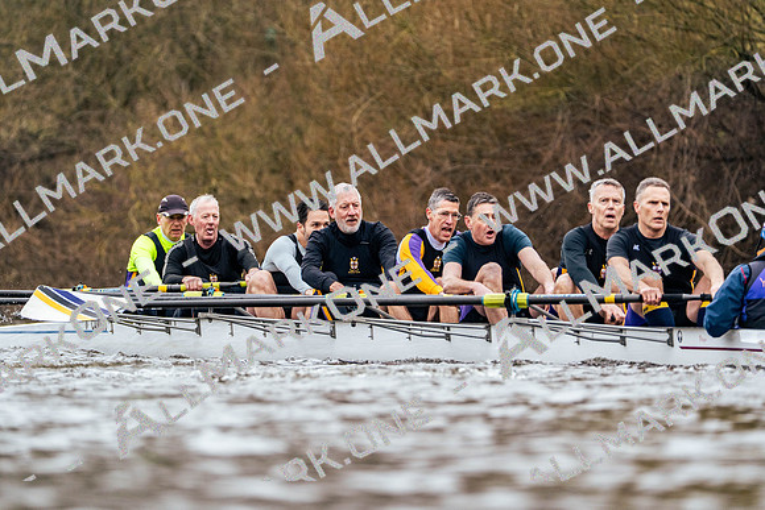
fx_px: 9926
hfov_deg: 4.4
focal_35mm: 467
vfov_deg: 2.9
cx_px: 382
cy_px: 255
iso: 2000
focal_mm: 467
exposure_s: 1/2000
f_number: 6.3
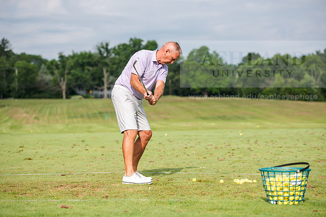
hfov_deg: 21.5
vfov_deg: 14.4
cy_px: 108
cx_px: 163
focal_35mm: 95
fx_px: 860
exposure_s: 1/800
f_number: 3.5
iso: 80
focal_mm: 95
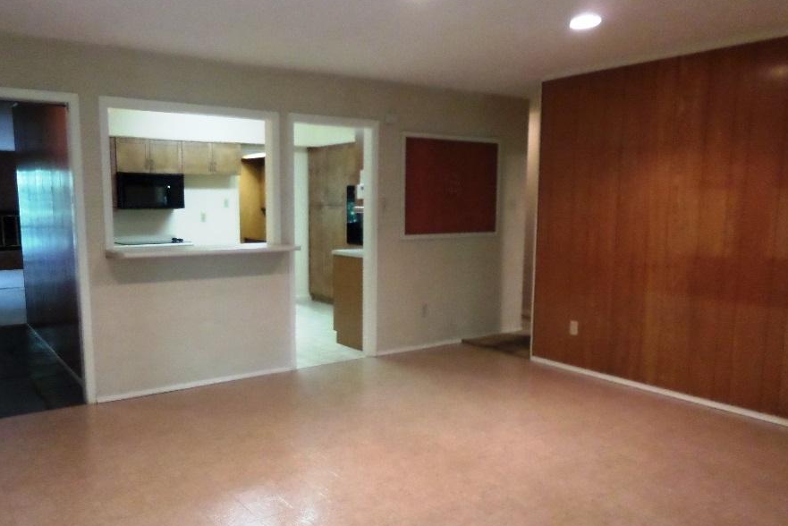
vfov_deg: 44.9
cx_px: 357
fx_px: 635
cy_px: 294
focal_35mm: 29
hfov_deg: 63.5
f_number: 3.1
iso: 480
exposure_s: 1/20
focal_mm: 4.3
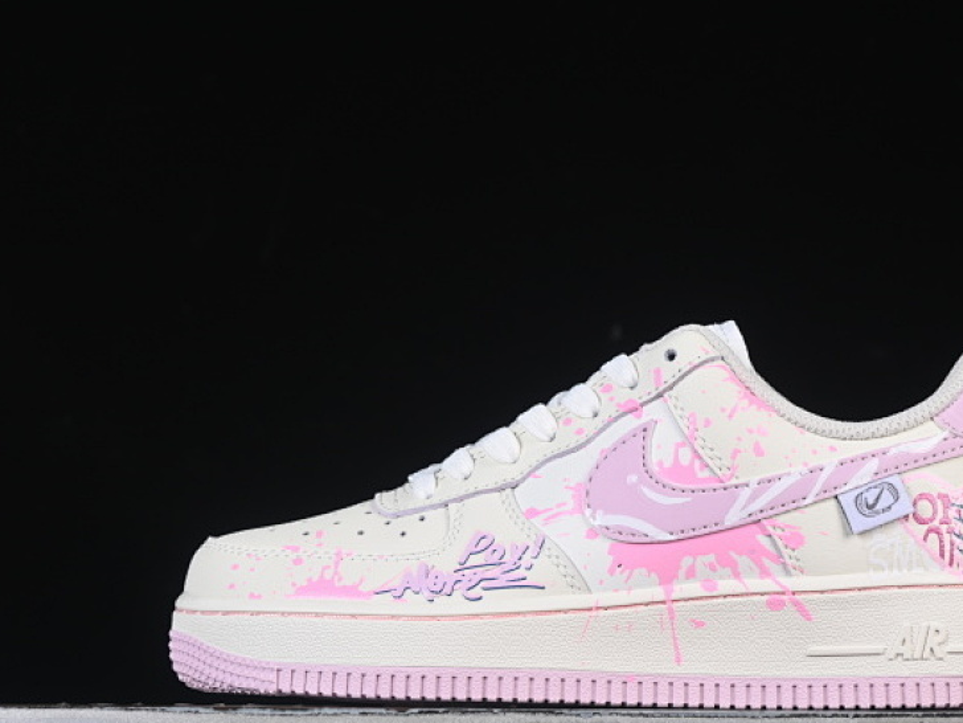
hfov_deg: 18.3
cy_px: 414
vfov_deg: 13.8
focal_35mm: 107
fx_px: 2977
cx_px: 607
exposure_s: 1/80
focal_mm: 50
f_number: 8
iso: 160
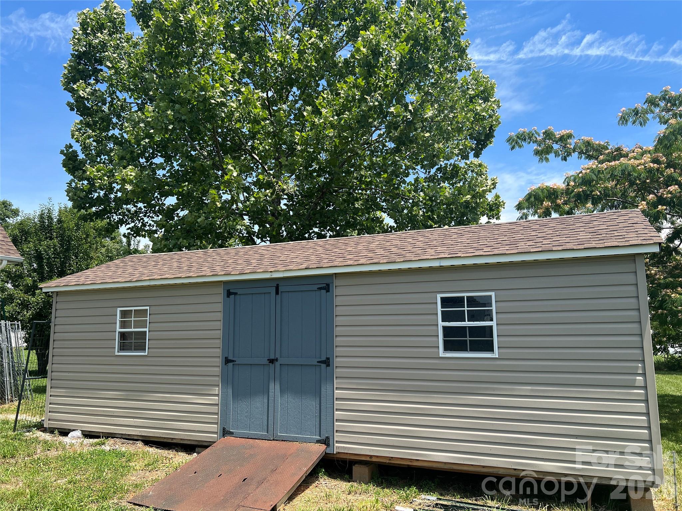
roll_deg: +0.6
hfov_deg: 67.3
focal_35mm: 26
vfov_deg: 53.1
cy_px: 256
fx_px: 512
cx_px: 341
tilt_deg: +9.5
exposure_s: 1/2252
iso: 50
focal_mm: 5.7
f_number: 1.5
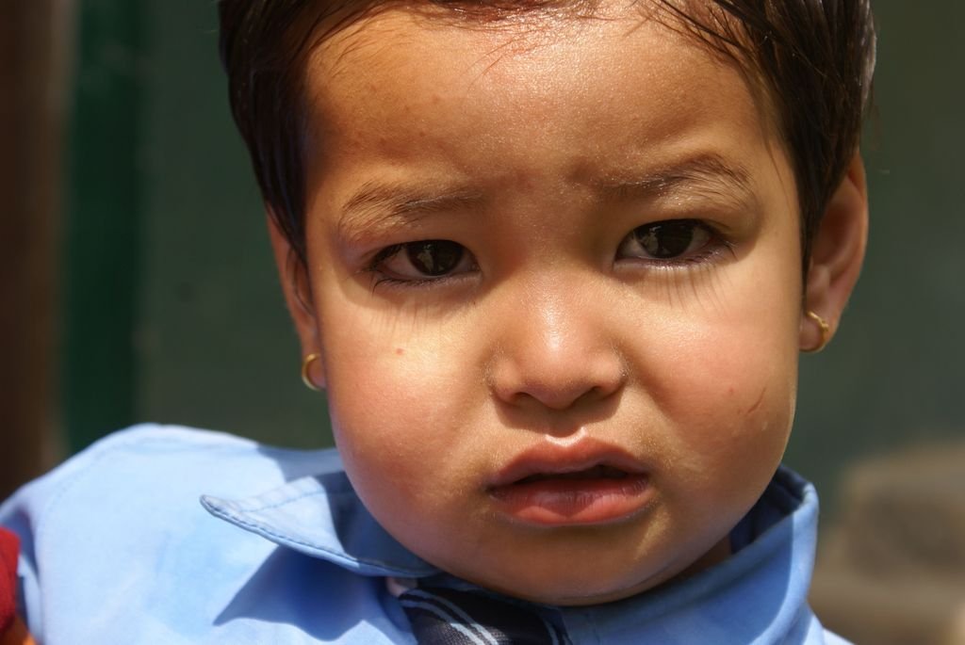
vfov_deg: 13.1
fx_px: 2817
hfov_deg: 19.4
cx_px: 482
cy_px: 322
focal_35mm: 105
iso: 100
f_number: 8
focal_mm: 70
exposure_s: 1/125
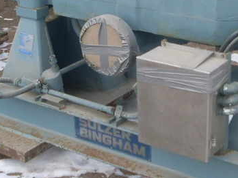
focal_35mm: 82
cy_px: 73
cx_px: 195
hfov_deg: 23.4
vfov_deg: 18.0
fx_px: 564
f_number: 7.7
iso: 80
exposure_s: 1/125
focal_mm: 6.3
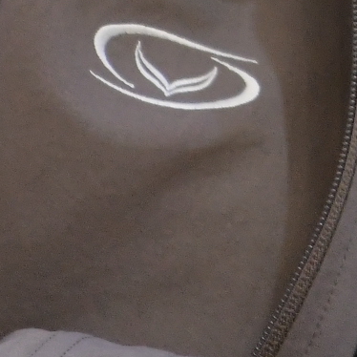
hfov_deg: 0.9
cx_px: 787
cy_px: -511
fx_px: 21889
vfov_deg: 0.9
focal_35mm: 1876
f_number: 2.8
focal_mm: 200
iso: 1600
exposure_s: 1/100
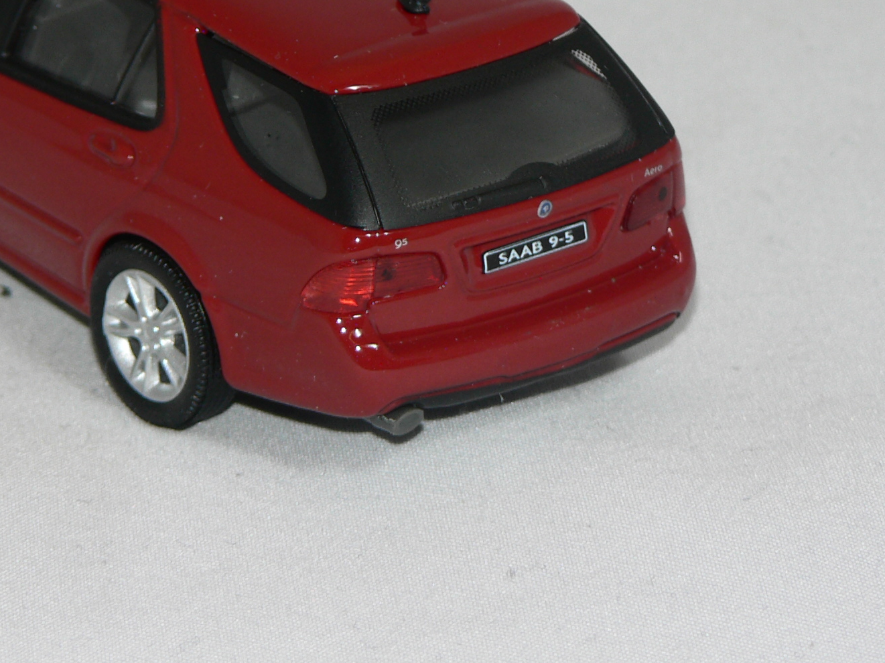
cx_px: 221
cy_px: 110
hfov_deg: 7.9
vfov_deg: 5.9
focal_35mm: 252
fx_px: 6441
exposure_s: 1/60
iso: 80
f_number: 3.2
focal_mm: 21.6
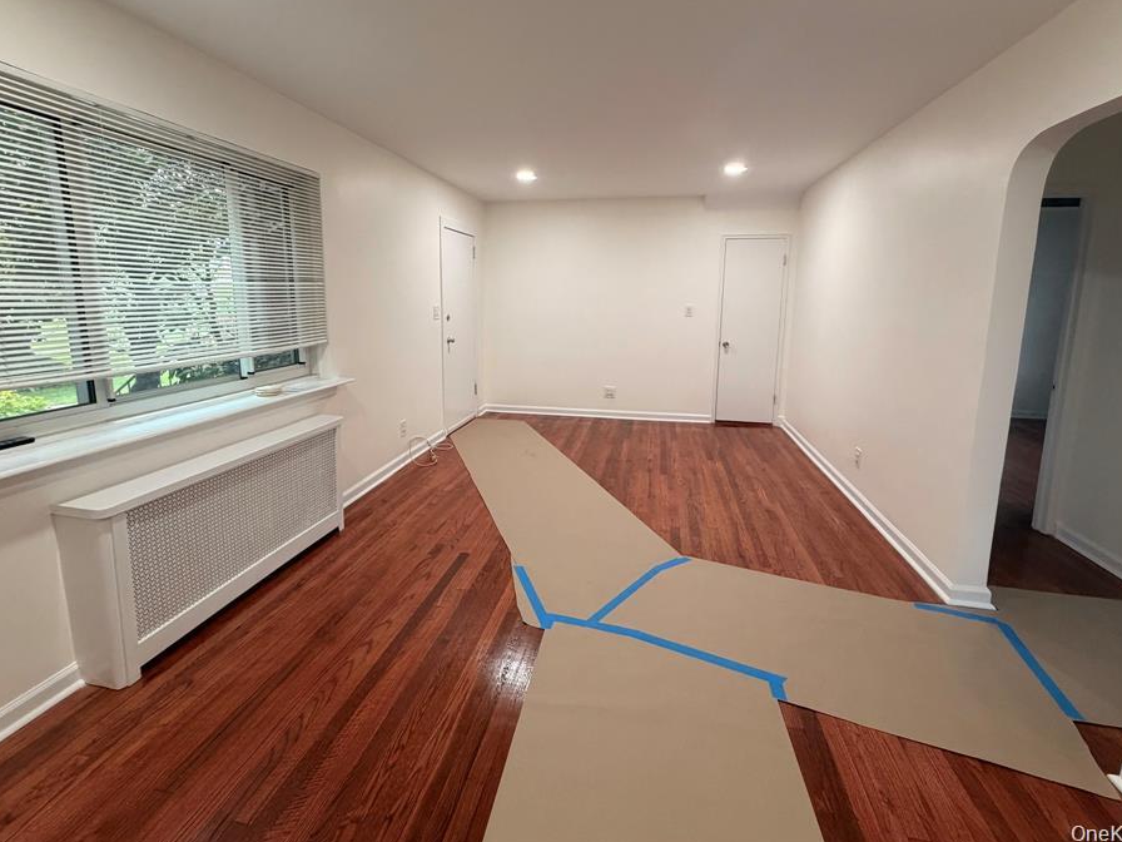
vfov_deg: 77.8
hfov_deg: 94.5
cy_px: 368
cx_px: 557
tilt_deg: -8.5
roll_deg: -0.4
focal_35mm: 16
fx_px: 519
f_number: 2.2
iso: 320
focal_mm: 2.22
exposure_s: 1/120
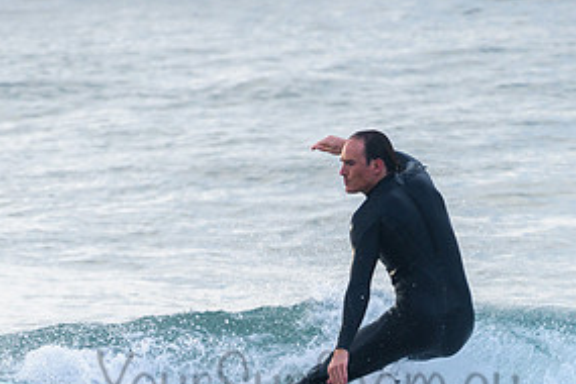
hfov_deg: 2.0
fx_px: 16351
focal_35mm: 1022
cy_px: 365
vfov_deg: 1.3
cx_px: 305
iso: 450
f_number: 5.6
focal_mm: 500
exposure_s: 1/1000
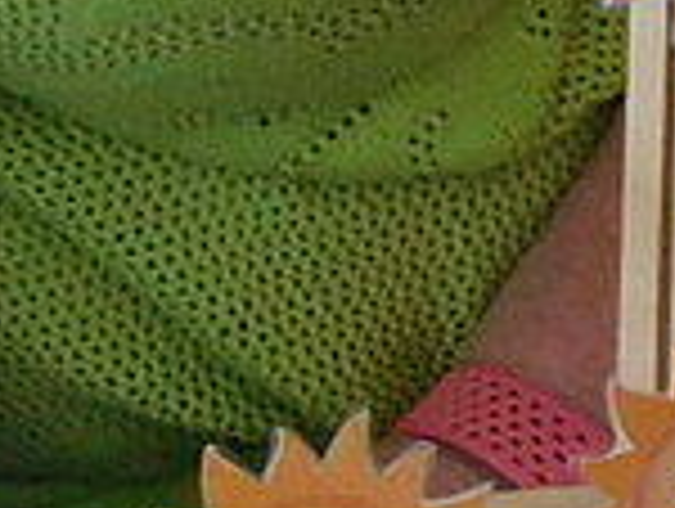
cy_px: -823
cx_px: -882
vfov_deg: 4.5
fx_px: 6250
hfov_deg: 6.0
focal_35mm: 320
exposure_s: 1/30
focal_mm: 7.1
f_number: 3.6
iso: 400
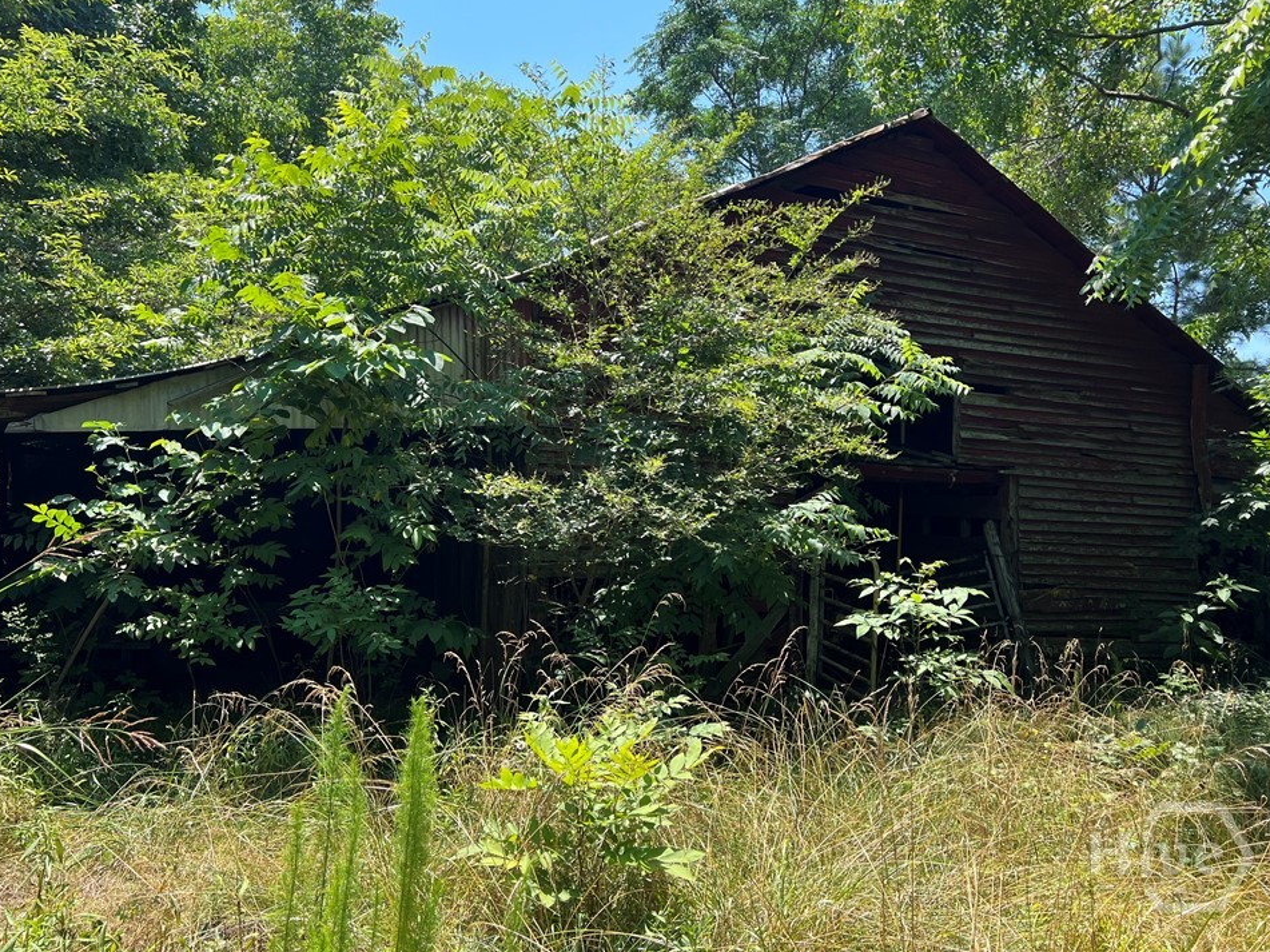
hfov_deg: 63.4
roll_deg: -3.7
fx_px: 1027
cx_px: 590
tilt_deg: +1.9
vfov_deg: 49.7
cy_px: 447
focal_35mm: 28
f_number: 1.5
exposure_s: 1/1048
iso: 50
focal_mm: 5.7
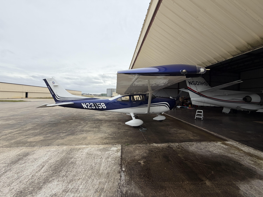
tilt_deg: -0.9
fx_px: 106
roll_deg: -1.2
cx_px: 132
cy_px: 98
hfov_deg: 102.1
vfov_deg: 85.7
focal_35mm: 14
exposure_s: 1/751
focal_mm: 2.22
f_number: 2.2
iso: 40
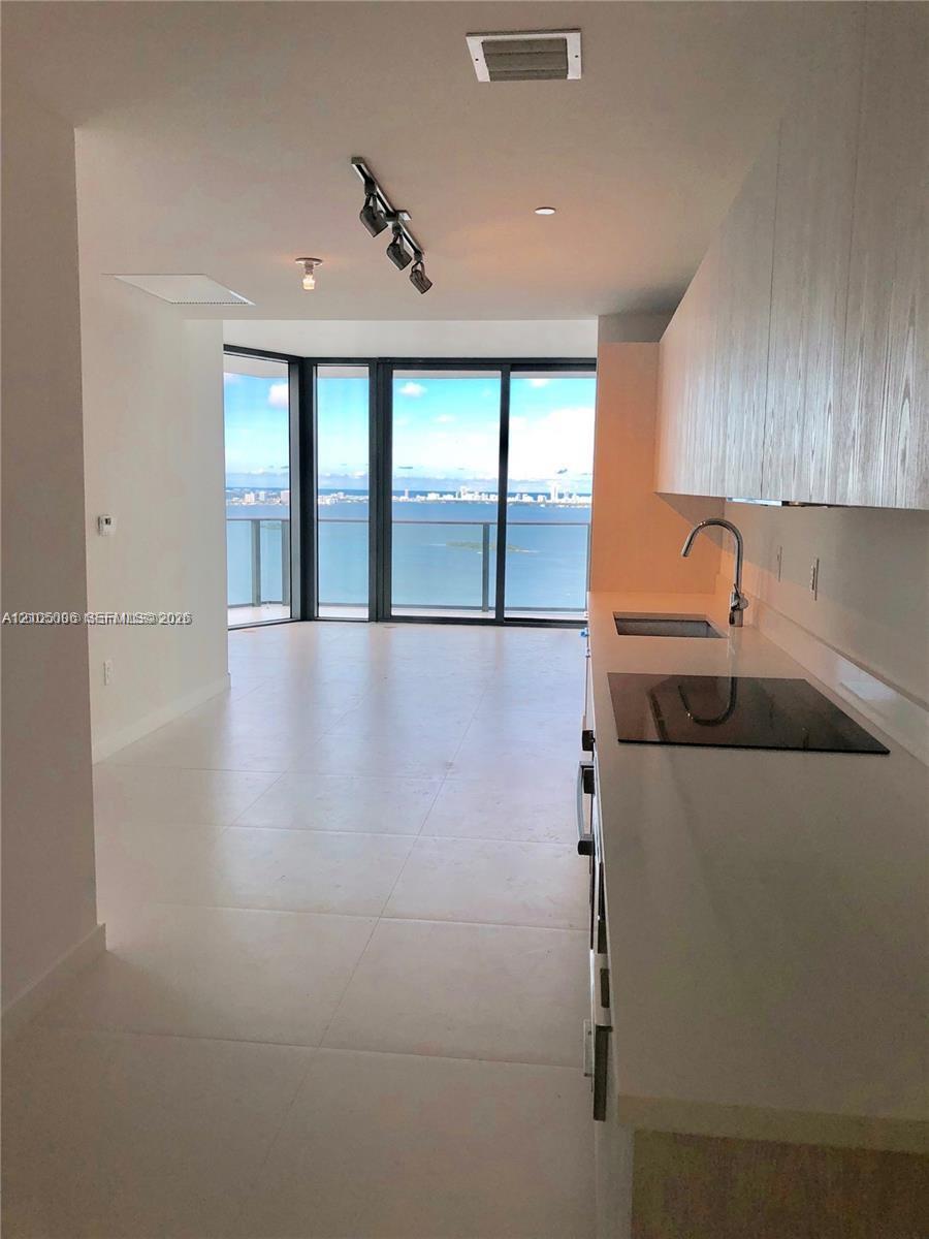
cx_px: 464
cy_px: 620
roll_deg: -1.2
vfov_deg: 63.4
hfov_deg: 49.7
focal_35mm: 28
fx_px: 1002
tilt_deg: -6.7
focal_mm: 4
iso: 20
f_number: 1.8
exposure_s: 1/440
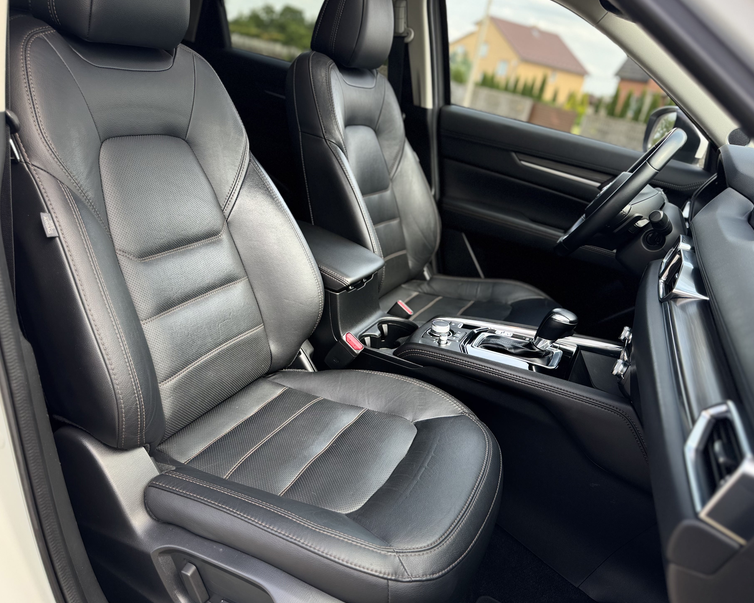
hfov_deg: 66.0
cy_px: 301
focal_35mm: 26
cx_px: 366
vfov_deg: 54.9
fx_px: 580
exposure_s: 1/609
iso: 80
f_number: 1.78
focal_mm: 6.76
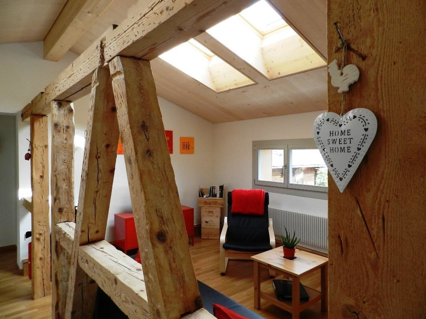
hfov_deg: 73.9
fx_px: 283
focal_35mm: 23
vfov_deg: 58.9
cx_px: 213
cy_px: 160
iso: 160
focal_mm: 4
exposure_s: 1/60
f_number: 3.4
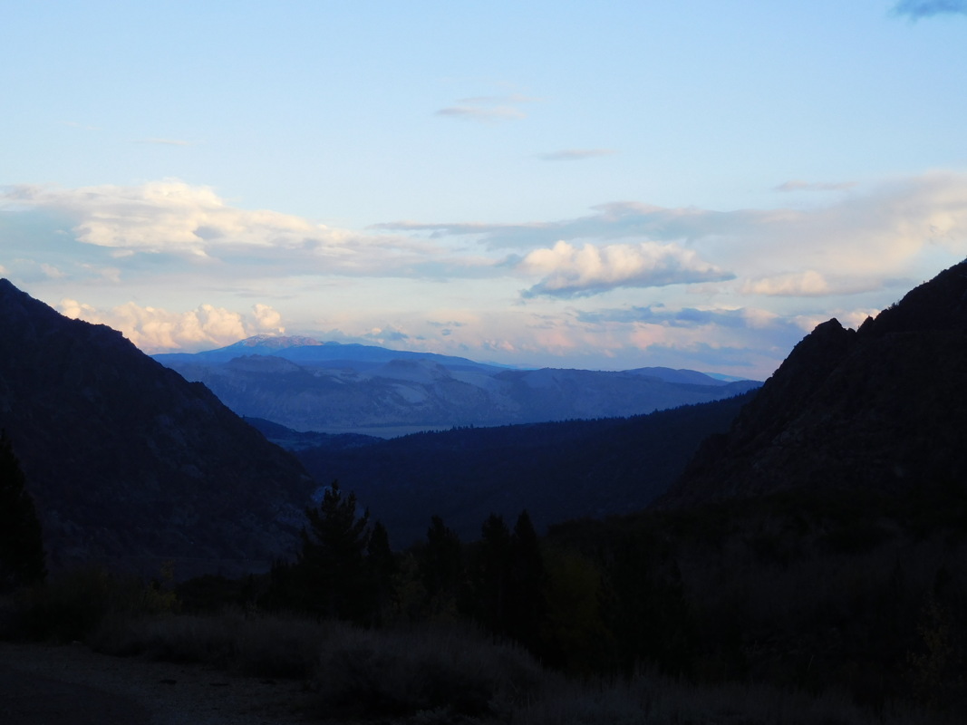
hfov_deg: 24.4
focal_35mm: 80
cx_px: 484
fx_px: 2235
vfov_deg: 18.4
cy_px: 362
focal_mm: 14.3
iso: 125
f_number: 4.6
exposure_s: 1/160
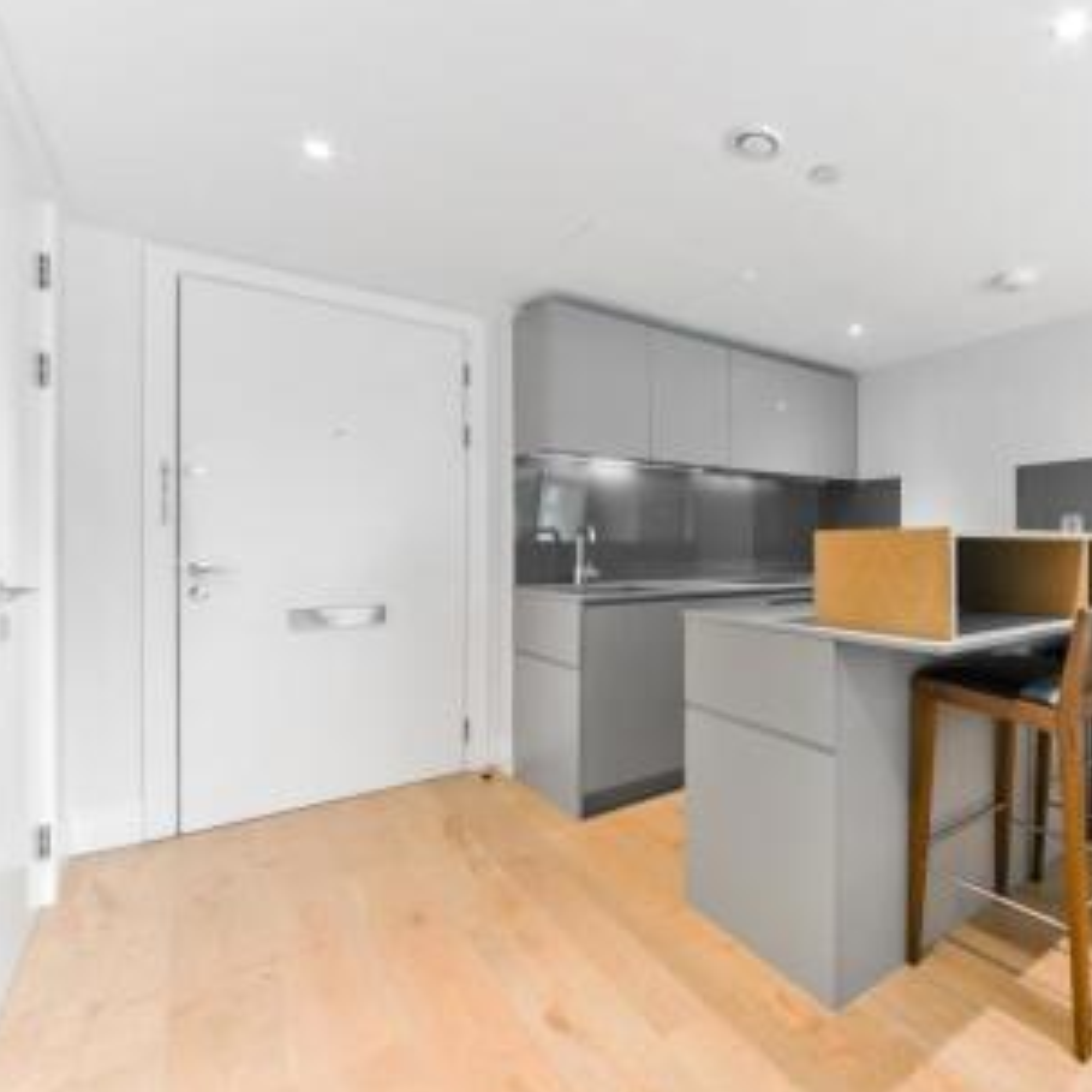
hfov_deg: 82.4
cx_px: 782
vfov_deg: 87.4
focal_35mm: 16
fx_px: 571
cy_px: 550
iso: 200
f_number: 16
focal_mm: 12
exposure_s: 1.6
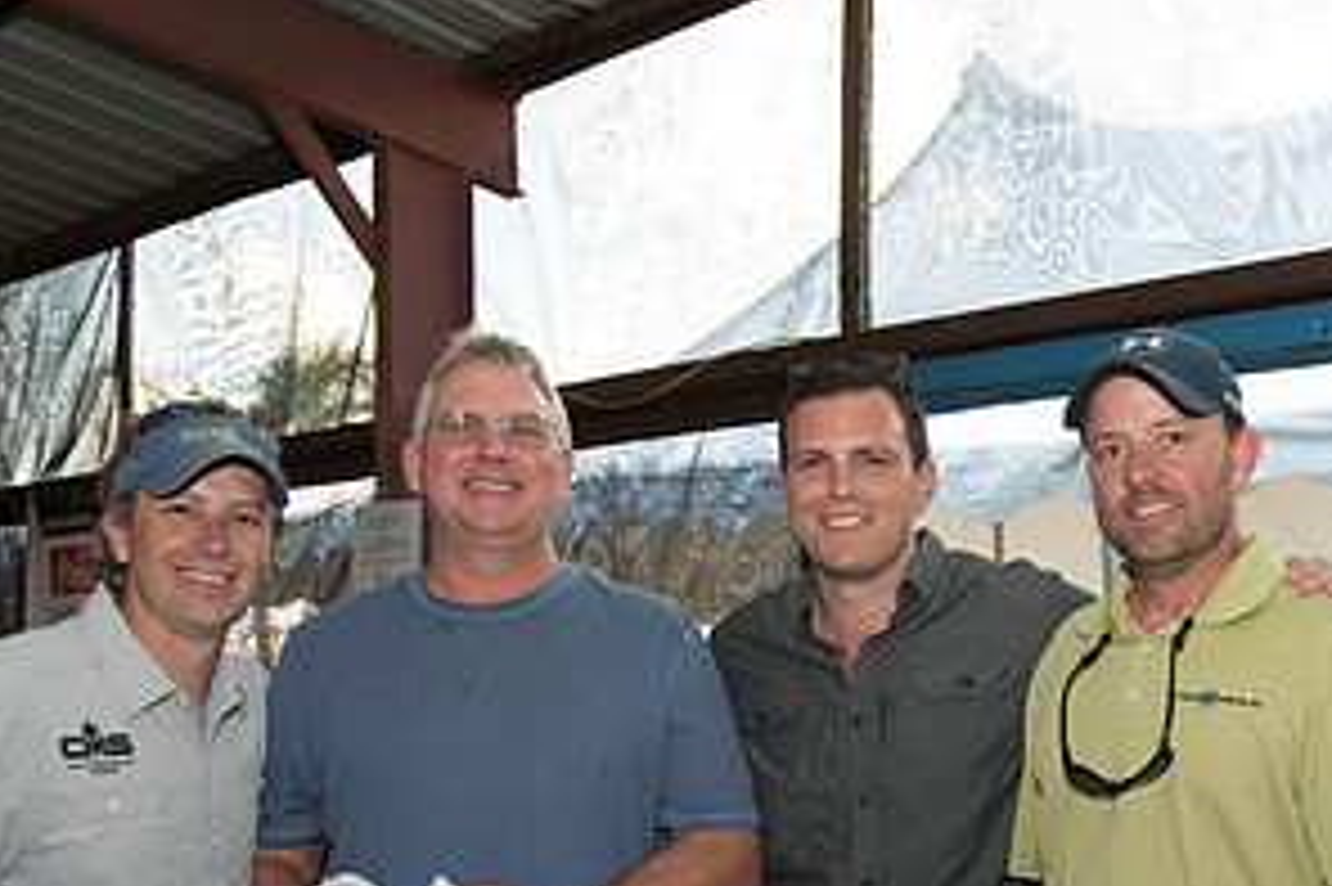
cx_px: 868
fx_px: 1812
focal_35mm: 49
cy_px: 785
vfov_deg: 26.6
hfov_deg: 40.0
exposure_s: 1/100
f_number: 5
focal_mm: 25
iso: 500
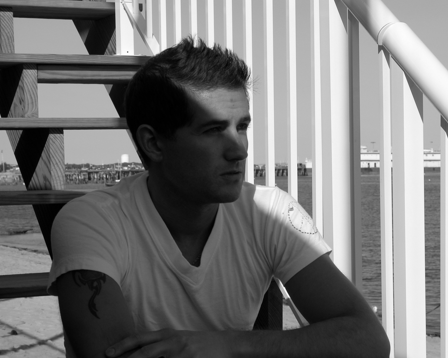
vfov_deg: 18.1
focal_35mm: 85
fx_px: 1127
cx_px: 238
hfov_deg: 22.5
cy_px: 178
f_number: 6.2
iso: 100
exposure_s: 1/513
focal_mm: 21
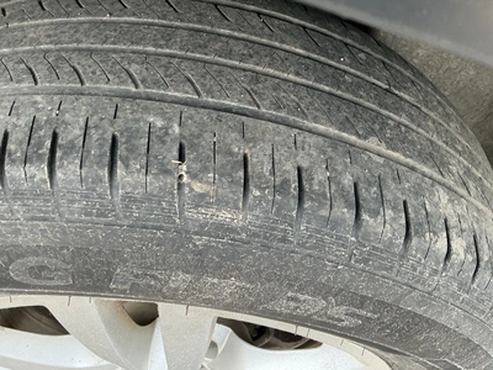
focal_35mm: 28
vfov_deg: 49.7
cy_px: 185
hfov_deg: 63.4
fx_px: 399
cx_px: 246
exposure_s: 1/122
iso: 50
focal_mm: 3
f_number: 1.8
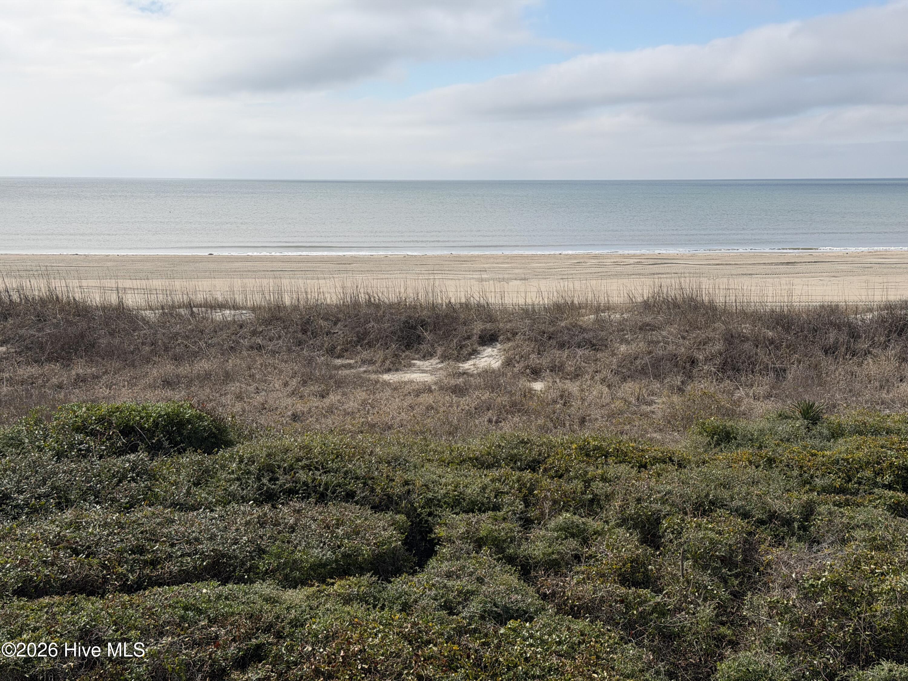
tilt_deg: -8.0
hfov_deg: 39.7
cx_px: 454
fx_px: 1259
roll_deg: +0.1
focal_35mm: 48
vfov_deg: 30.3
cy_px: 340
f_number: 1.78
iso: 64
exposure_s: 1/7143
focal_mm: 6.76
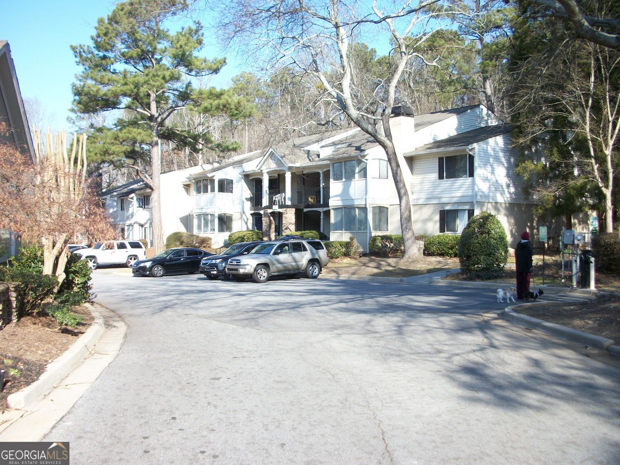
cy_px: 232
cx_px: 310
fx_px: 627
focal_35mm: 35
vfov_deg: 40.7
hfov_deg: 52.6
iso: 80
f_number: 3.1
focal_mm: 6.3
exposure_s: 1/400
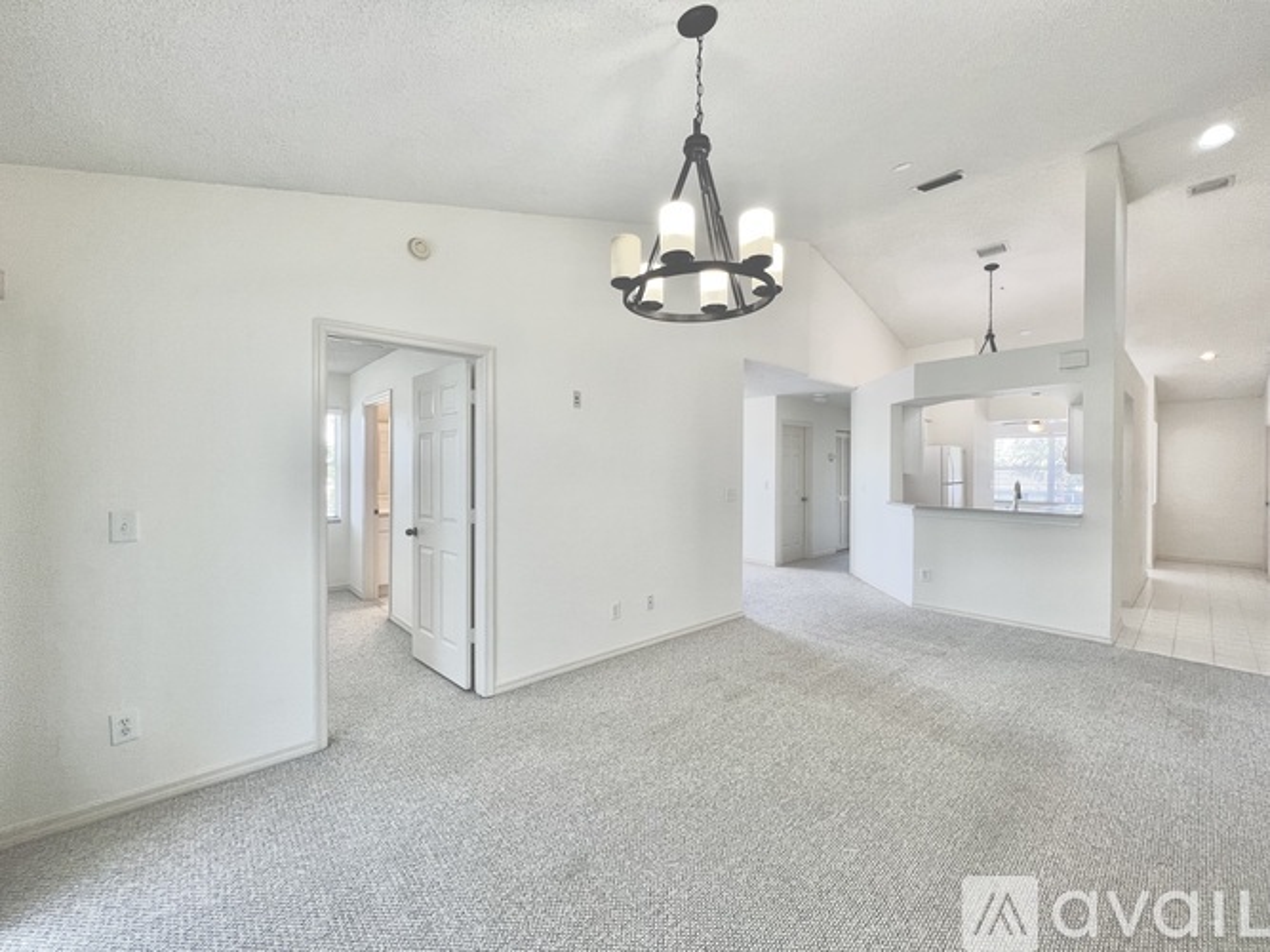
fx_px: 477
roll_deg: -0.1
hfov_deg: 106.2
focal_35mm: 13
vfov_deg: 89.9
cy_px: 476
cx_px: 635
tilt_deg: -0.8
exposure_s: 1/120
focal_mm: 1.57
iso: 100
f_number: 1.8
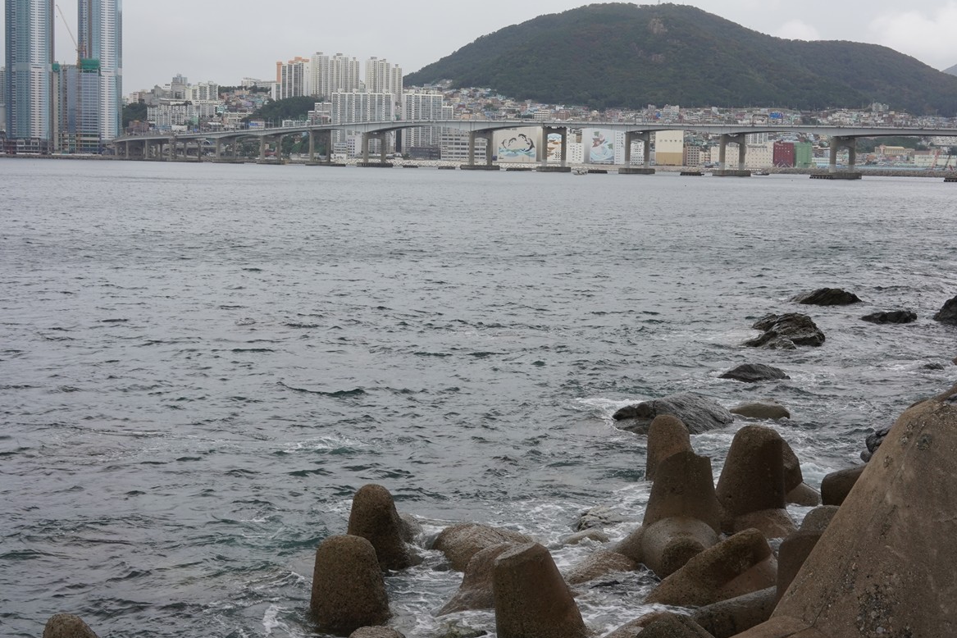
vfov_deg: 22.6
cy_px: 295
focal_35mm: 60
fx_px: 1595
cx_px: 492
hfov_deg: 33.4
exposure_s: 1/100
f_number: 20
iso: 400
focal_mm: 35
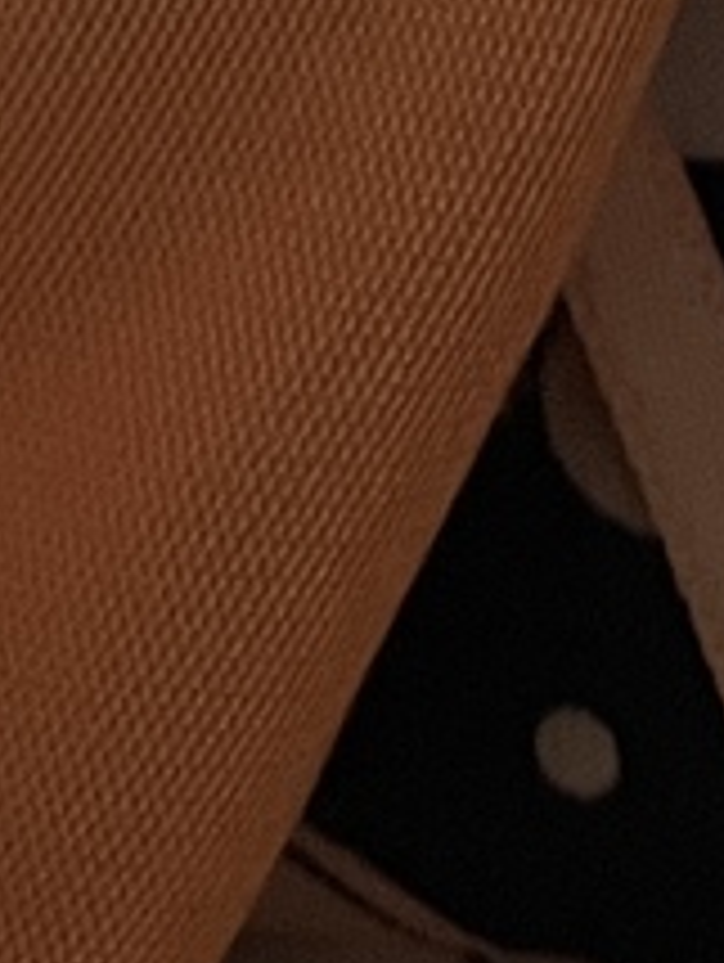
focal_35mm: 194
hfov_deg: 7.7
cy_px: -1526
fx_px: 5399
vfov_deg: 9.0
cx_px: 274
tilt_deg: -72.8
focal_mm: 4.2
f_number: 1.6
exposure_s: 1/50
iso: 80
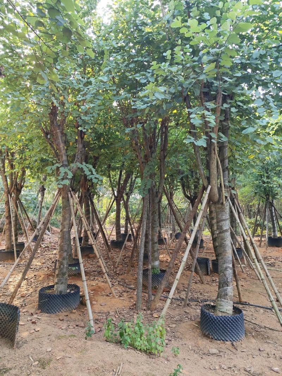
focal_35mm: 23
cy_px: 188
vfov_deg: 73.9
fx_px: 250
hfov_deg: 58.9
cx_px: 141
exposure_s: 1/100
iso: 80
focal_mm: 6.19
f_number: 1.65
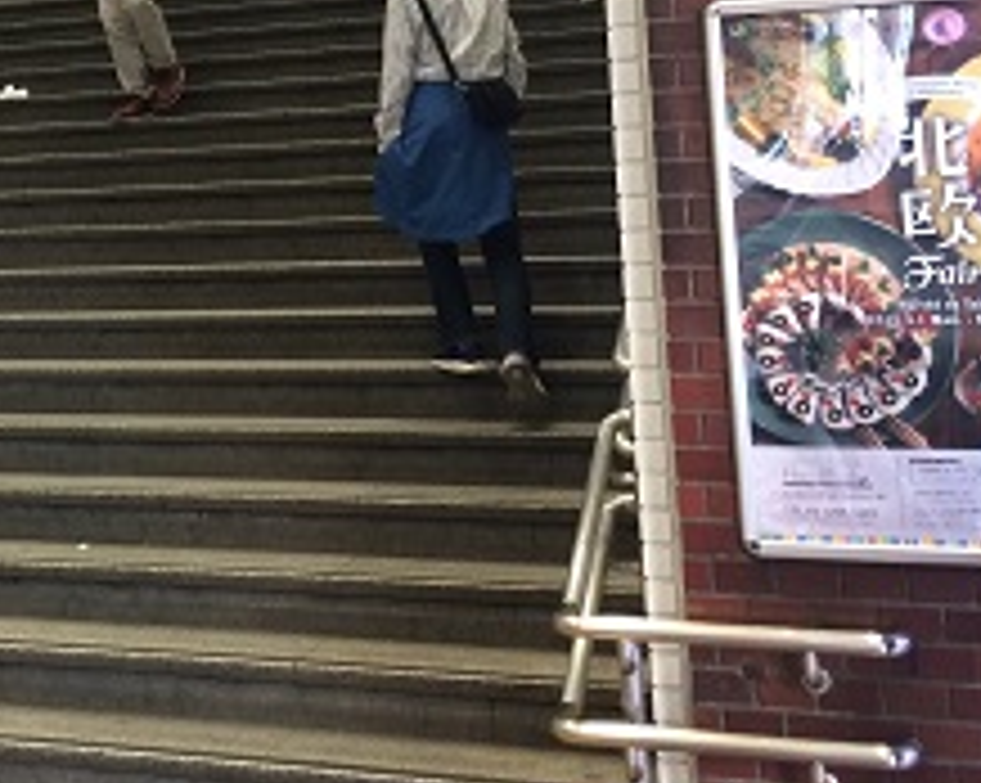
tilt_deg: +3.3
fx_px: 1886
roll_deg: +1.1
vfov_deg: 22.8
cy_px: 65
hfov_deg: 27.7
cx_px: 40
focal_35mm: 65
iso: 80
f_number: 2.2
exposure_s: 1/30
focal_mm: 4.15
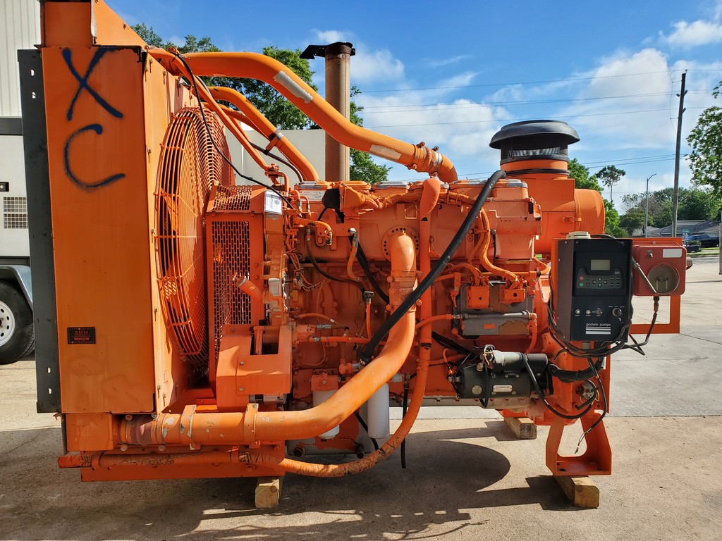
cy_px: 270
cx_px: 361
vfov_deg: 53.1
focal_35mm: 26
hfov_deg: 67.3
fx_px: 542
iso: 50
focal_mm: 4.3
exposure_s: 1/1154
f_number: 2.4
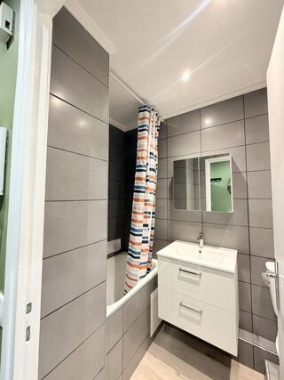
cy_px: 190
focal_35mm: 14
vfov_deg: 102.1
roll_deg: +0.9
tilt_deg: +4.1
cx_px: 142
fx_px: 153
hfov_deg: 85.6
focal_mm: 2.22
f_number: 2.2
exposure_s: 1/62
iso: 320
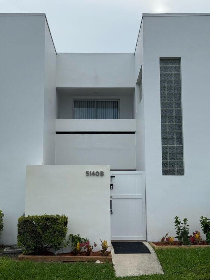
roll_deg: -0.4
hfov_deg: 30.3
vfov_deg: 39.7
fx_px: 388
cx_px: 105
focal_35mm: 48
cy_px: 140
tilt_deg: +8.1
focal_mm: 6.76
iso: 80
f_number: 1.78
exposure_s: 1/3704
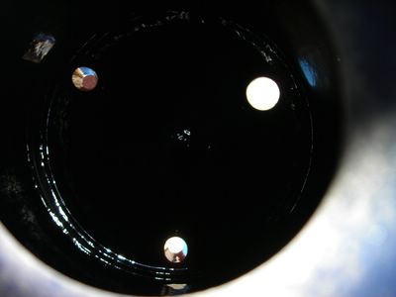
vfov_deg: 37.7
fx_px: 435
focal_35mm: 38
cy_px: 148
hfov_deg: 49.0
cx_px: 198
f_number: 3.2
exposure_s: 1/60.1
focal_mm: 6.3
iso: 62
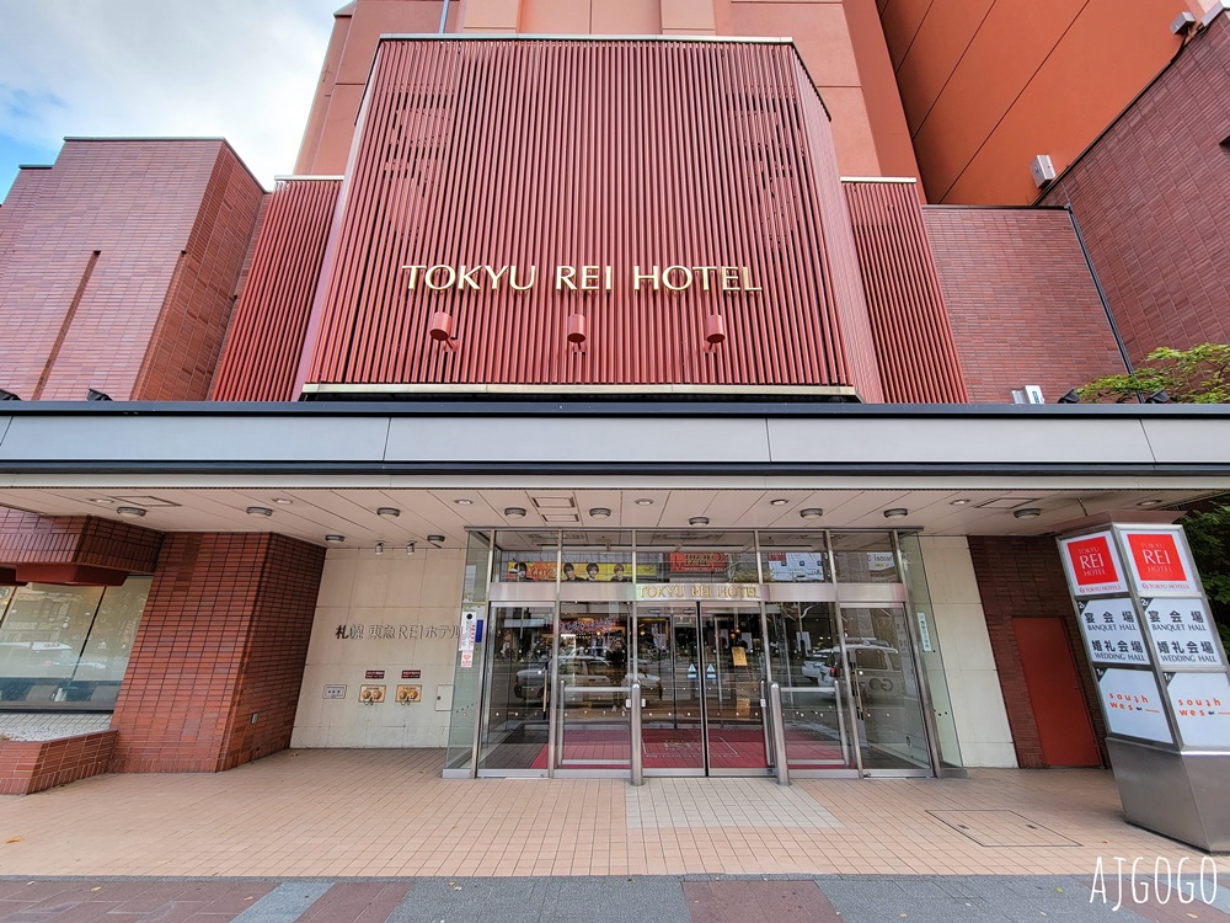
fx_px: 462
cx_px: 615
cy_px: 462
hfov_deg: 106.2
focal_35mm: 13
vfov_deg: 89.9
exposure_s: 1/120
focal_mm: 2.2
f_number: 2.2
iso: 64
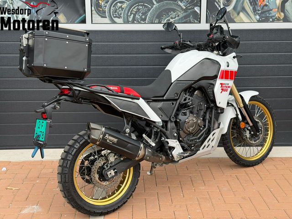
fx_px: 405
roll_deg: -0.2
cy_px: 110
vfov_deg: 30.3
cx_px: 146
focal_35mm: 48
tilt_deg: -13.5
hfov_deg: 39.7
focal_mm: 6.76
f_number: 1.78
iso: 80
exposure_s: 1/1353
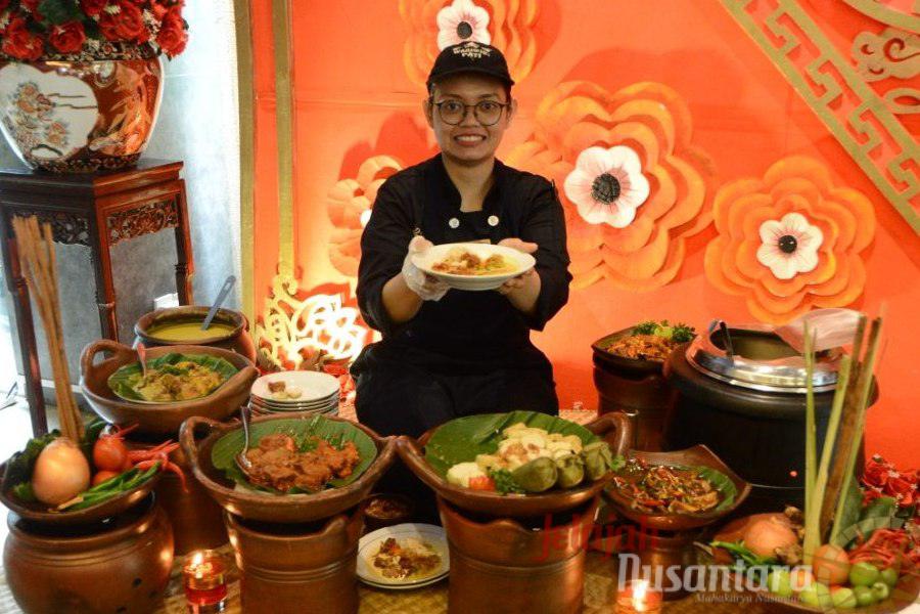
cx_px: 460
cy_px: 307
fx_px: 843
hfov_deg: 57.2
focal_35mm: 33
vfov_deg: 40.0
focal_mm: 22
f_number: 4.5
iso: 1600
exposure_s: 1/30
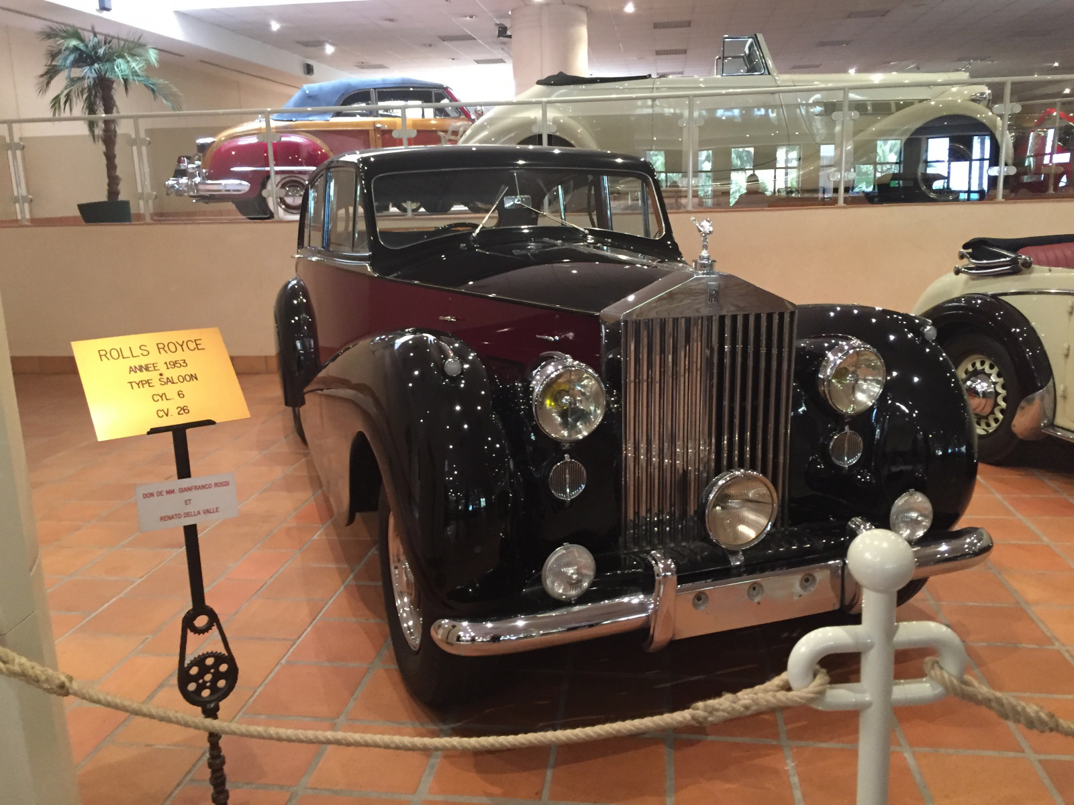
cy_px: 402
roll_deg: +0.7
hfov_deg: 61.7
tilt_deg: -12.8
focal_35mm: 29
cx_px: 537
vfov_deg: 48.2
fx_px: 900
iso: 250
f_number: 2.2
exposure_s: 1/17
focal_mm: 4.15
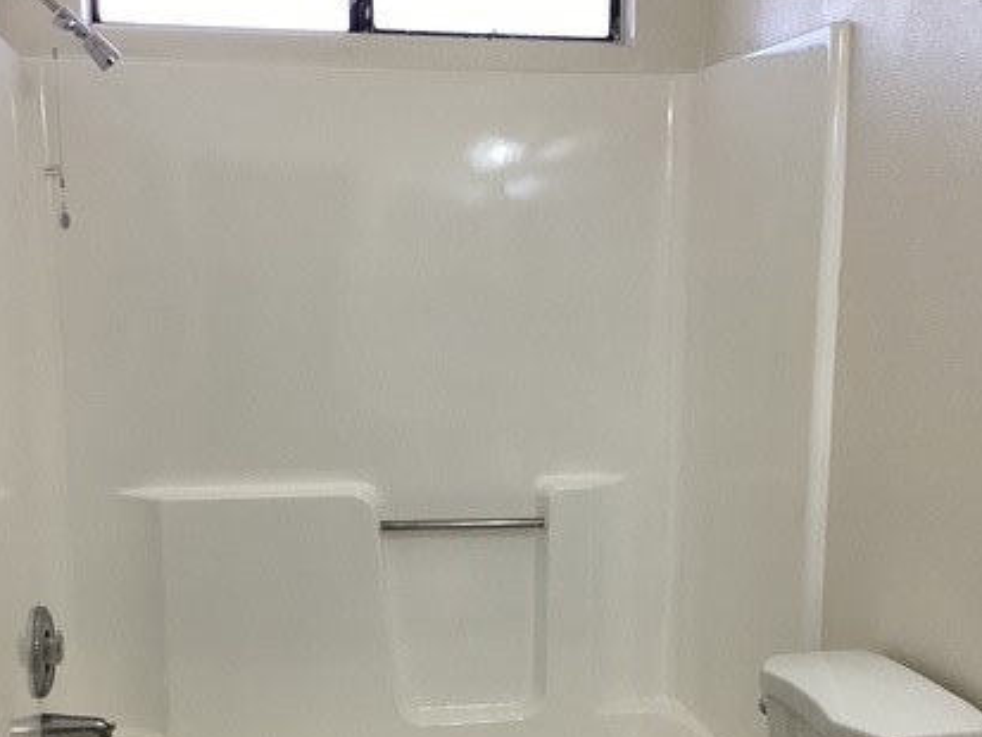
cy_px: 504
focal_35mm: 48
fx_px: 1362
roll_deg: +0.1
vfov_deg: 30.0
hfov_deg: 39.6
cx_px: 487
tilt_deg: -10.9
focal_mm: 3.3
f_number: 2.4
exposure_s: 1/120
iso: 80
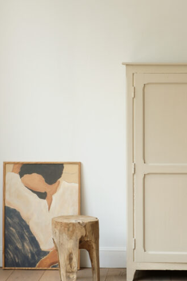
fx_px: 802
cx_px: 157
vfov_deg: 19.8
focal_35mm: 103
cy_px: 176
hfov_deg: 13.2
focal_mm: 37.6
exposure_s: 1/2400
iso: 125
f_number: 4
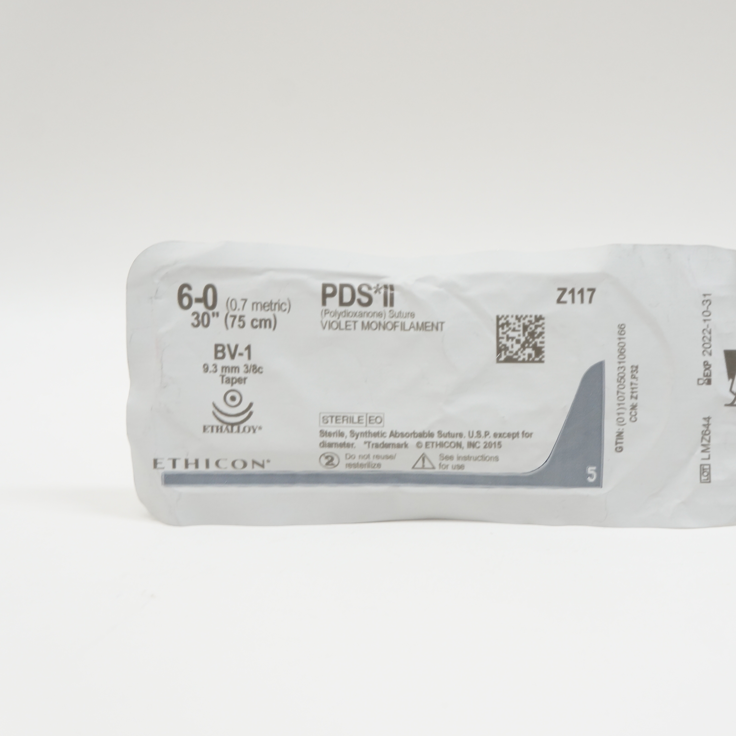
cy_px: 366
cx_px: 481
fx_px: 1588
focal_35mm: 66
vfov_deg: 26.1
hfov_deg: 26.0
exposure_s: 1/50
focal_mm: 34
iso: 400
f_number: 6.3
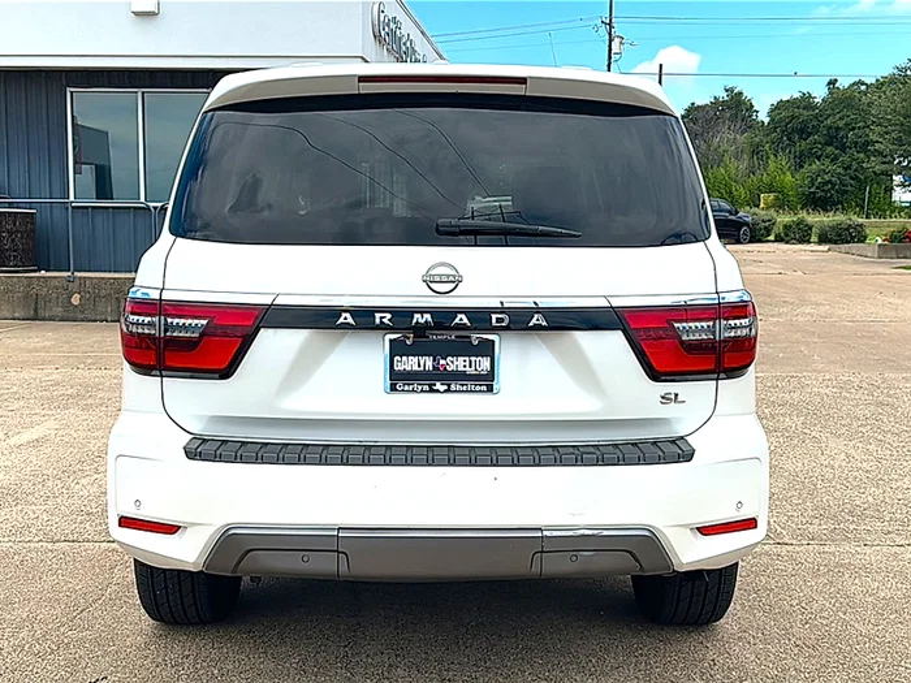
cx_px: 456
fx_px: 1000
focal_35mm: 38
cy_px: 342
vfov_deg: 37.7
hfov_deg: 49.0
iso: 80
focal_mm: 6.86
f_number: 1.78
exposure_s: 1/4808
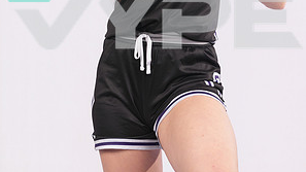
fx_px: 836
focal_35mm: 103
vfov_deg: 11.4
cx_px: 152
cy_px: -55
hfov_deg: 20.8
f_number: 7.1
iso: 160
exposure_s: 1/200
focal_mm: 65
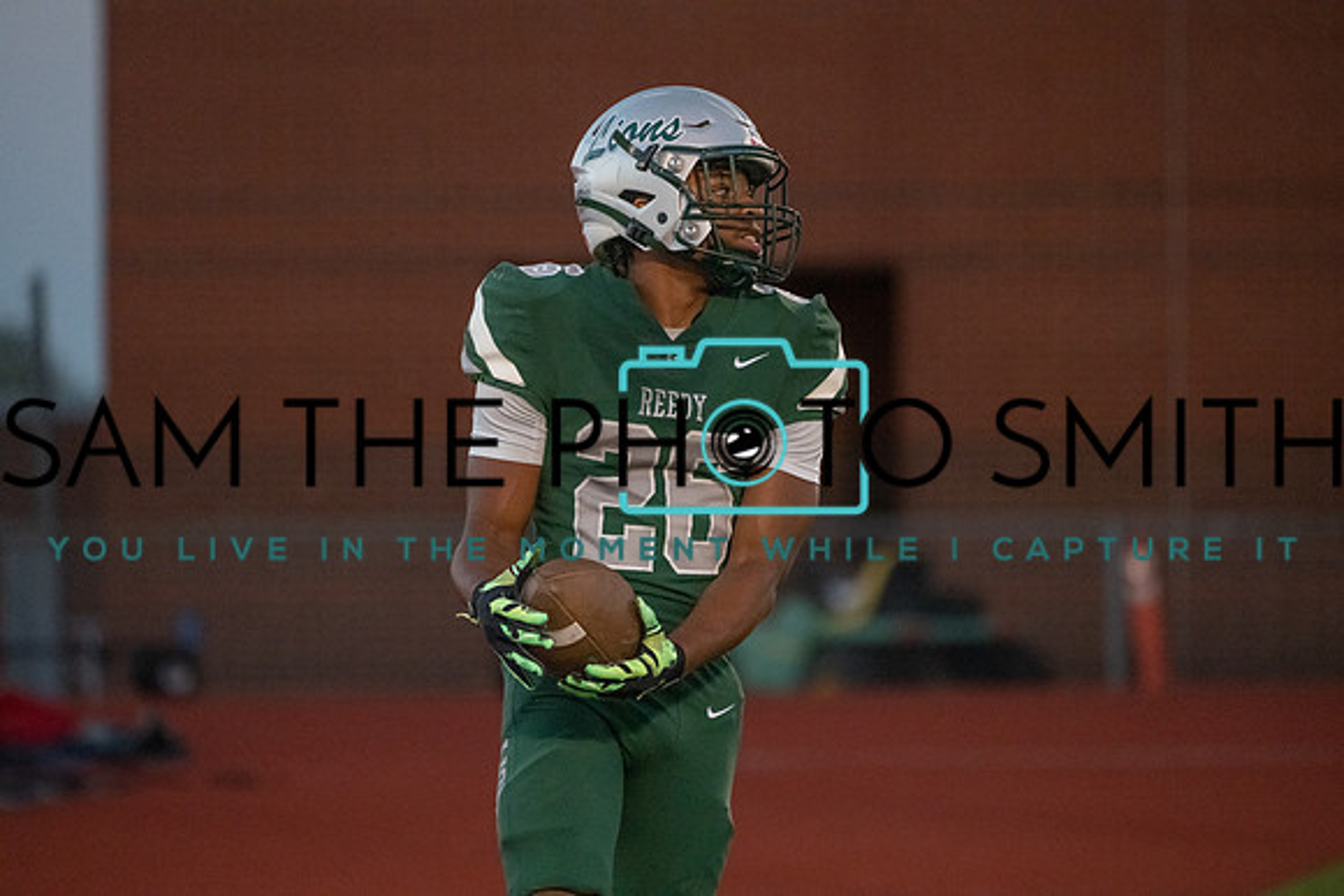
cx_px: 672
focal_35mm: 345
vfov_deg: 4.0
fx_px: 12882
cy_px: 448
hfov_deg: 6.0
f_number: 5.6
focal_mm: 345
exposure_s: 1/1250
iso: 12800
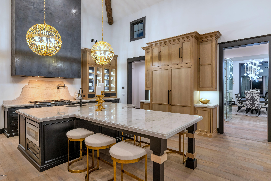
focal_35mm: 19
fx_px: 143
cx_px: 136
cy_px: 90
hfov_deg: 86.9
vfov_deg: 64.6
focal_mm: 19
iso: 160
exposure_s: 1/10
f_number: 4.5
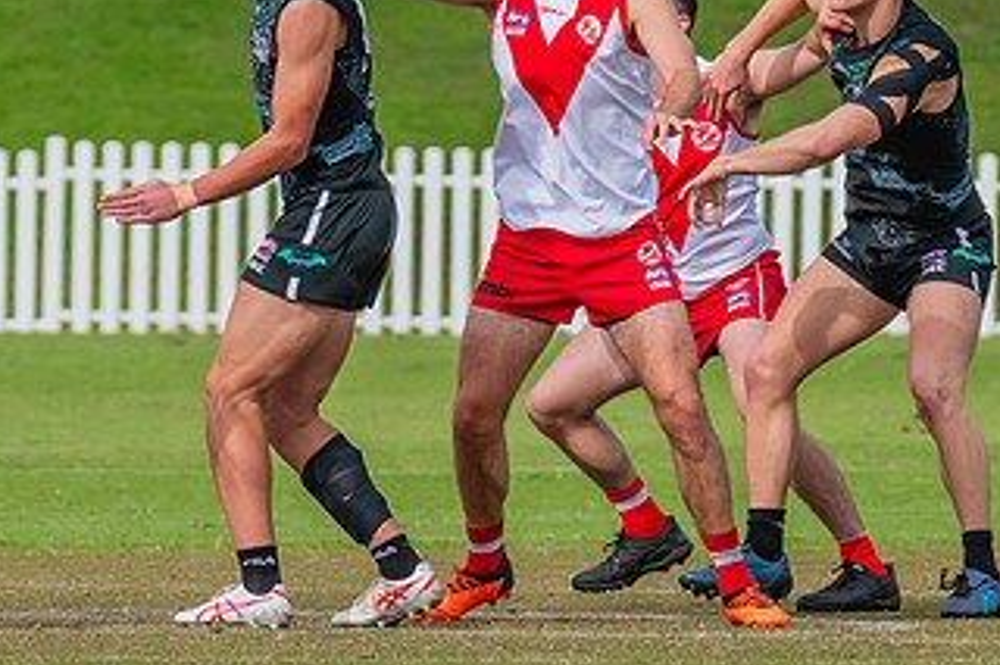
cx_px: 581
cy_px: 172
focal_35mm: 1231
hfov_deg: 1.7
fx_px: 34175
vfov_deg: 1.1
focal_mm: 420
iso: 800
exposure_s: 1/1600
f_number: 8
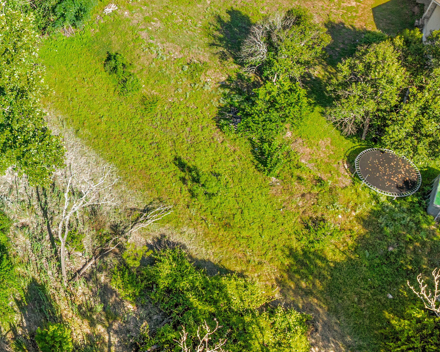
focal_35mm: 49
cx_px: 4
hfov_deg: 34.7
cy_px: 160
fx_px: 638
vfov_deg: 30.8
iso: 110
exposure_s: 1/1000
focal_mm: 12.29
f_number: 2.8
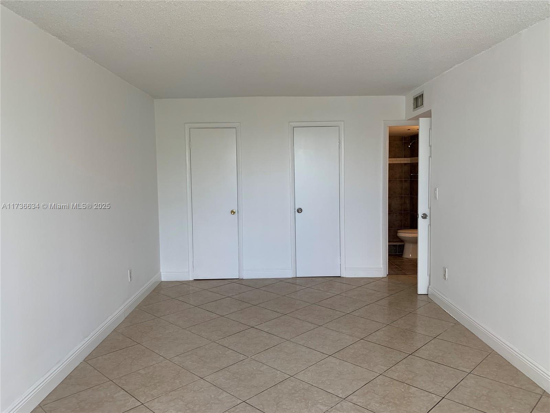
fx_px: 413
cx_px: 275
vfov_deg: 53.1
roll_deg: +0.8
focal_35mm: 26
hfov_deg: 67.3
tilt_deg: -3.8
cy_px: 206
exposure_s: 1/121
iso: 50
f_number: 1.8
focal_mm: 4.25
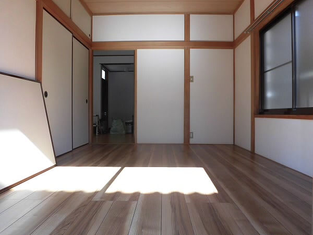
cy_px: 118
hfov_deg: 71.6
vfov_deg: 56.8
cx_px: 156
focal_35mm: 24
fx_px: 217
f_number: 3.1
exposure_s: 1/80
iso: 100
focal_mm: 4.3
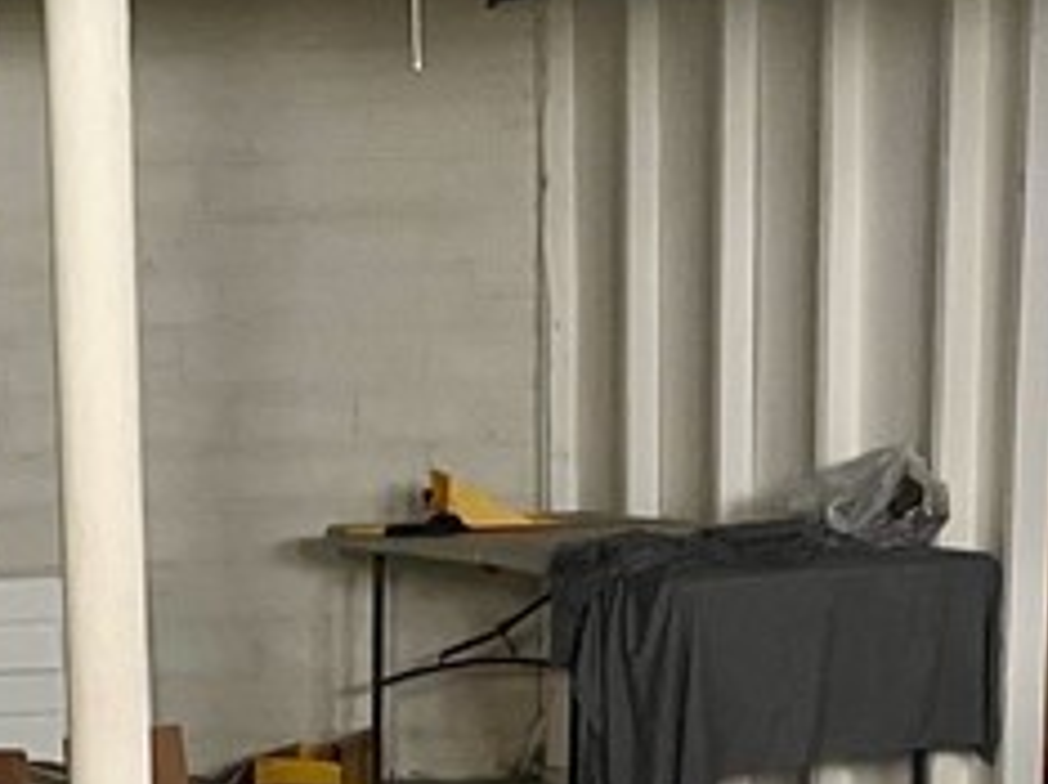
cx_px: 9
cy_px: 1169
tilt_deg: -14.0
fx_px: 3448
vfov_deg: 12.4
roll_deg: +2.6
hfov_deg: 16.9
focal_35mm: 114
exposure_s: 1/60
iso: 400
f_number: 1.6
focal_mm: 4.2
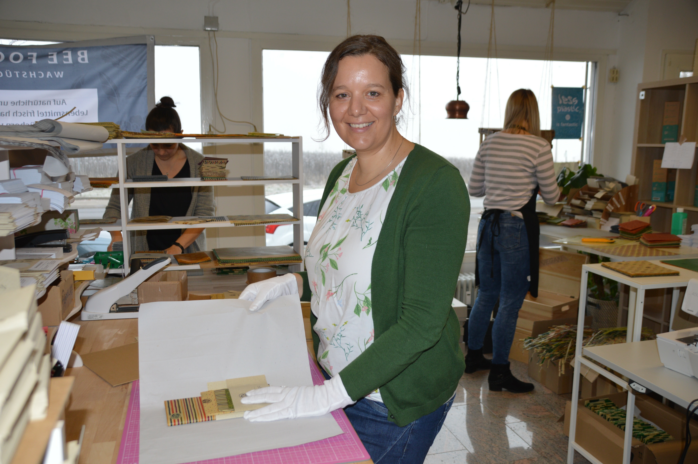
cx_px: 349
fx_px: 639
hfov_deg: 57.3
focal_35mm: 33
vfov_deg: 39.9
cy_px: 232
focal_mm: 22
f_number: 4
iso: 200
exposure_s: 1/125
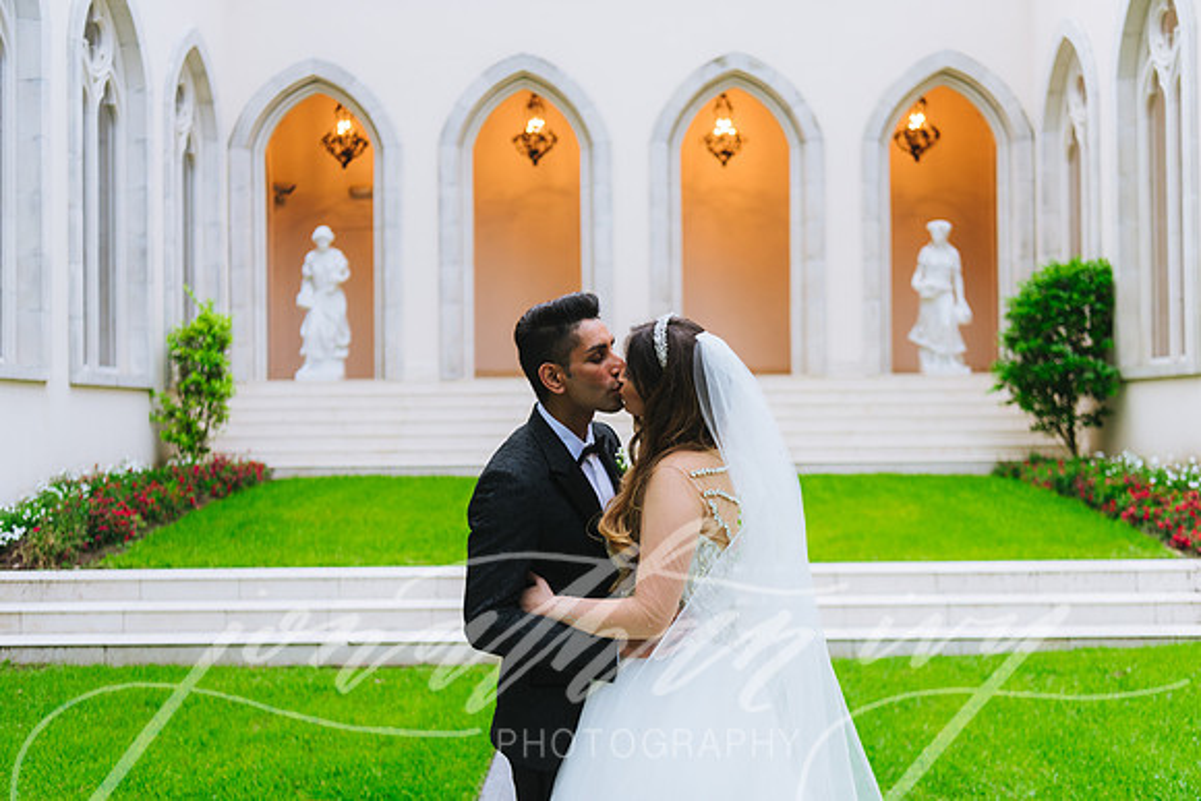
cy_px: 400
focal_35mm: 44
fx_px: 1468
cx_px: 600
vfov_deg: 30.5
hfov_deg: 44.5
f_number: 2.8
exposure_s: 1/160
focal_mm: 44
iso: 500
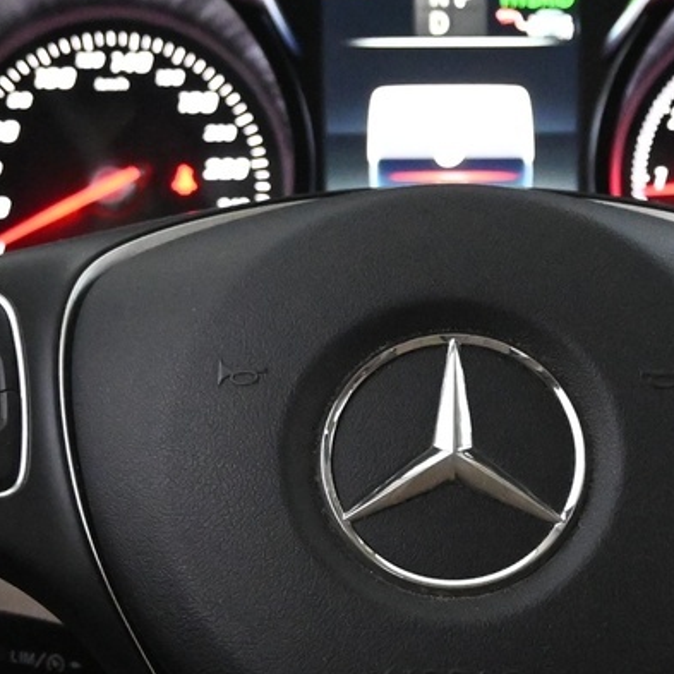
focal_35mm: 129
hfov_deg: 13.5
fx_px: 2833
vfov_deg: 13.5
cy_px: 492
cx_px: 449
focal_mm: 24.5
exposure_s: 1/40
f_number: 4.2
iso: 5600
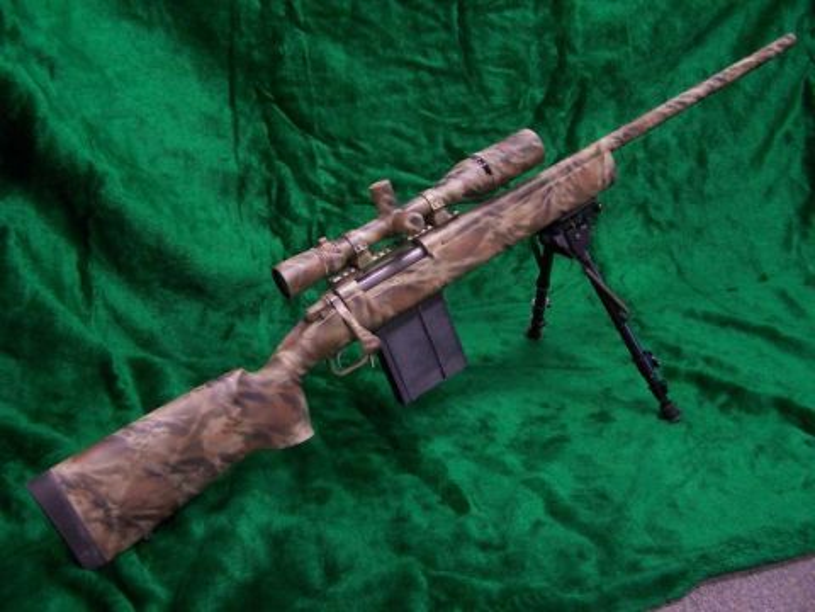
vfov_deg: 37.7
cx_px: 408
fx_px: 895
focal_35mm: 38
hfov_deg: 49.0
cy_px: 306
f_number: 2.8
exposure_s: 1/8
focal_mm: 6.3
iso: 140
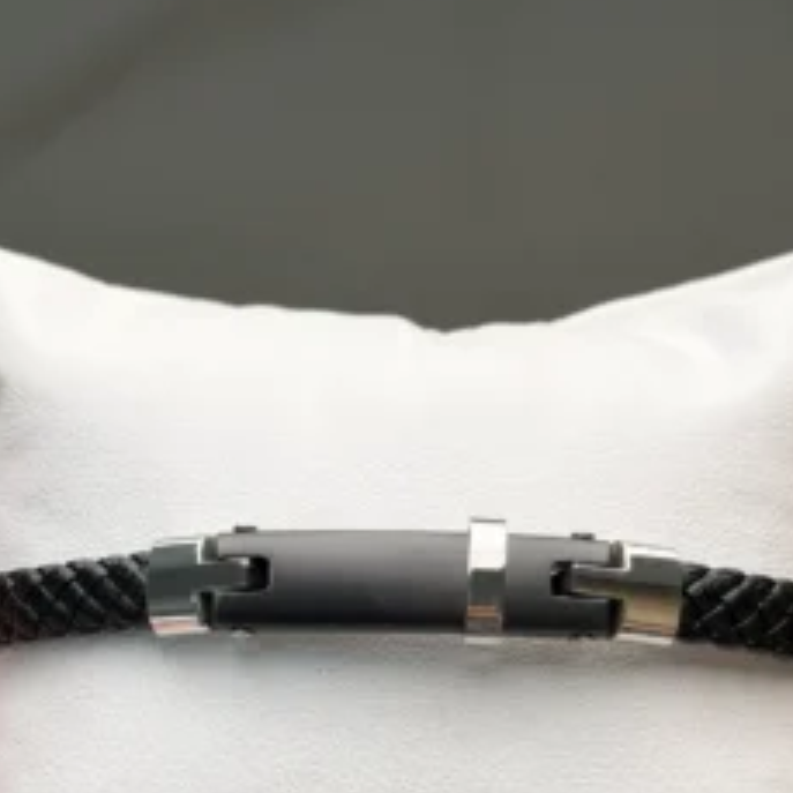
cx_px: 405
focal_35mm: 74
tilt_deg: -73.1
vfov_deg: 23.0
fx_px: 1918
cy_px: 637
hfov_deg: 23.4
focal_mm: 6.76
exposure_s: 1/652
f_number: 1.78
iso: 64
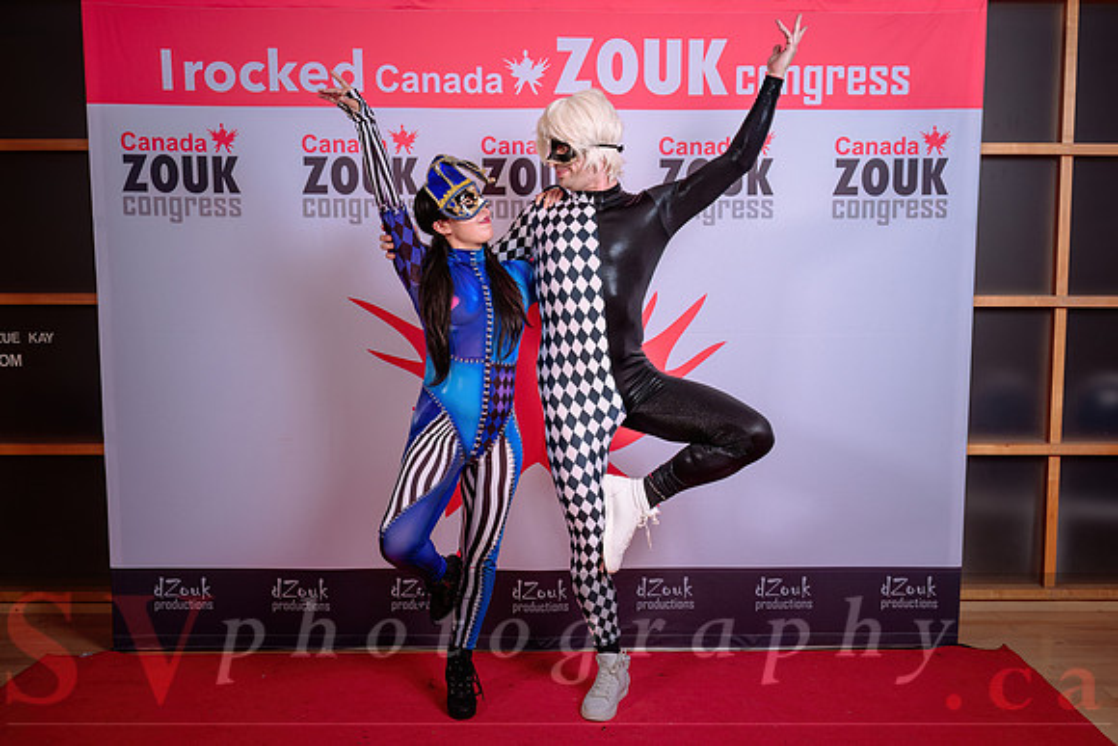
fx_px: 1195
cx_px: 605
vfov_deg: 34.7
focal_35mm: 38
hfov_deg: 50.1
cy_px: 399
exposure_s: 1/200
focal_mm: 35
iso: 100
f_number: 5.6
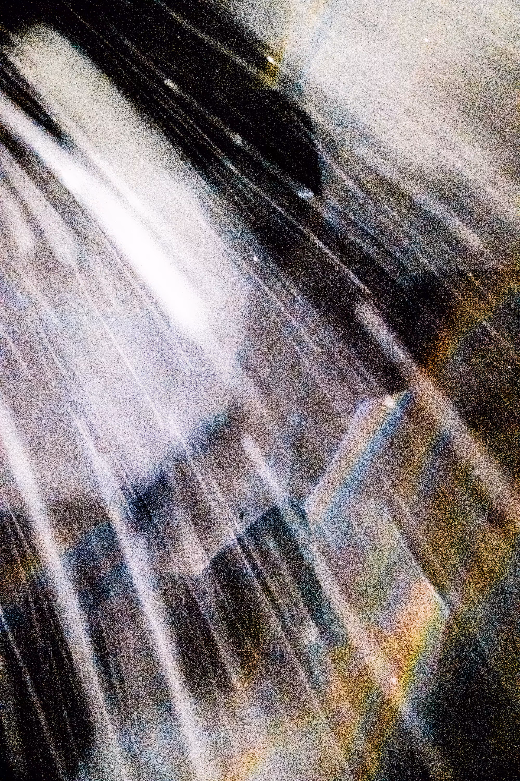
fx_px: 758
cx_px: 260
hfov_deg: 37.9
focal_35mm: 35
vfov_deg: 54.4
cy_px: 390
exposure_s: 1/5
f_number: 4.8
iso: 3200
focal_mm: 35
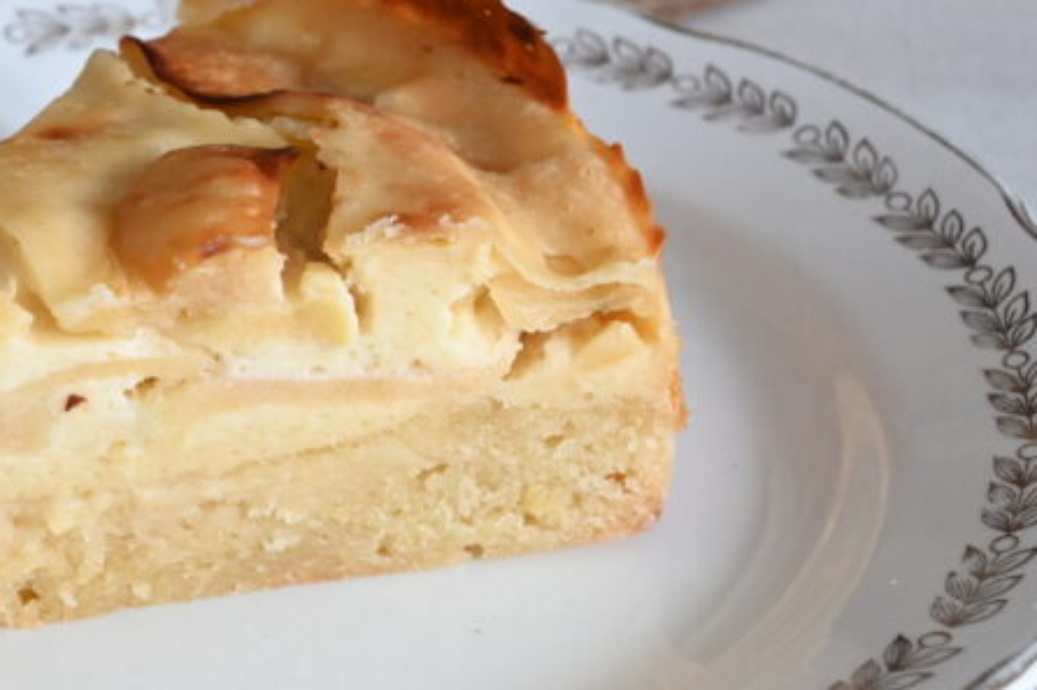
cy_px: 280
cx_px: 237
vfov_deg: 11.3
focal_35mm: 121
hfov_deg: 16.8
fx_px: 3484
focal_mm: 50
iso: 800
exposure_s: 1/10
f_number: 9
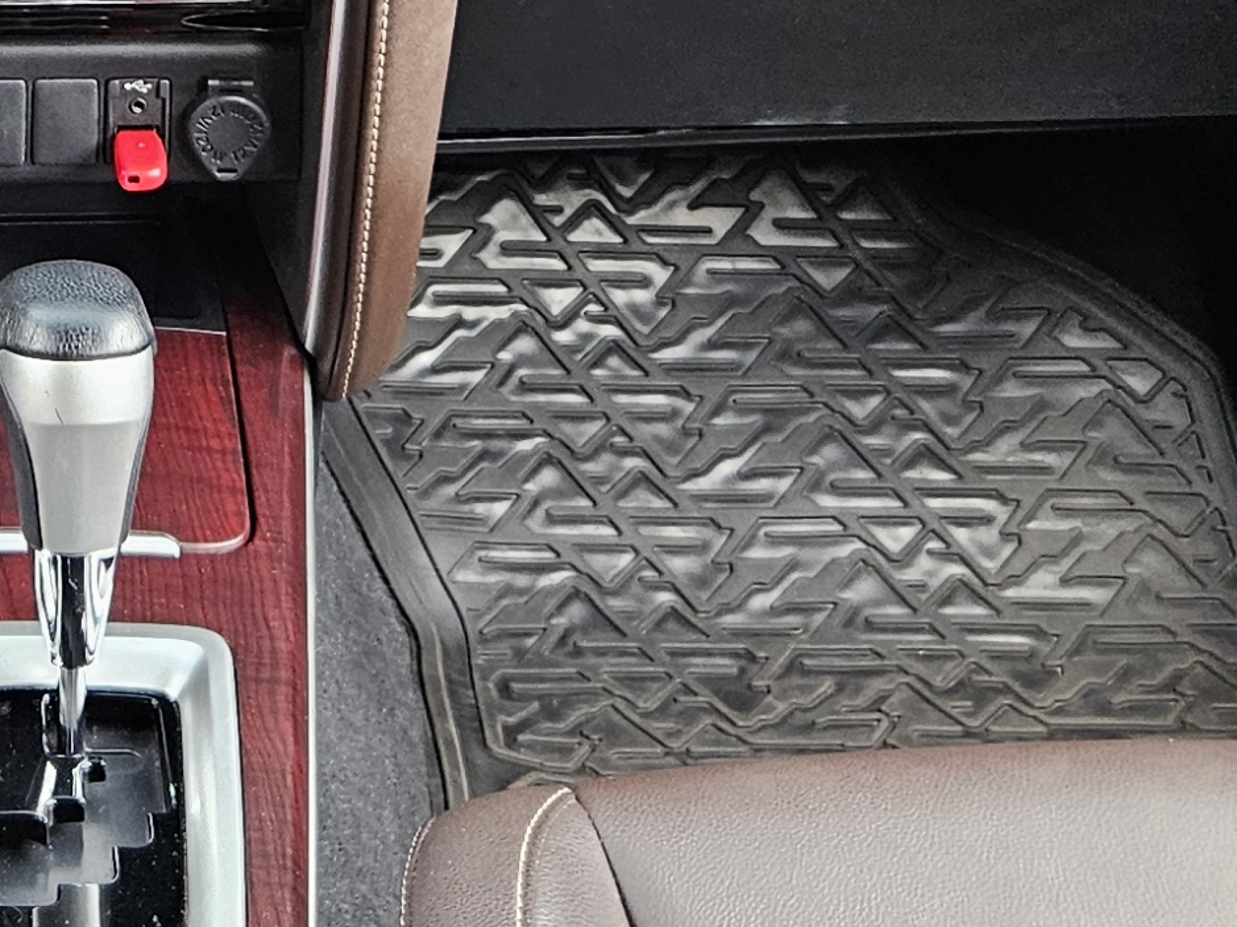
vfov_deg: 14.2
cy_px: -413
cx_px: -67
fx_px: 3502
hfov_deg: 19.3
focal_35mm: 98
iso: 200
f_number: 1.8
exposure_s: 1/180
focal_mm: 5.4
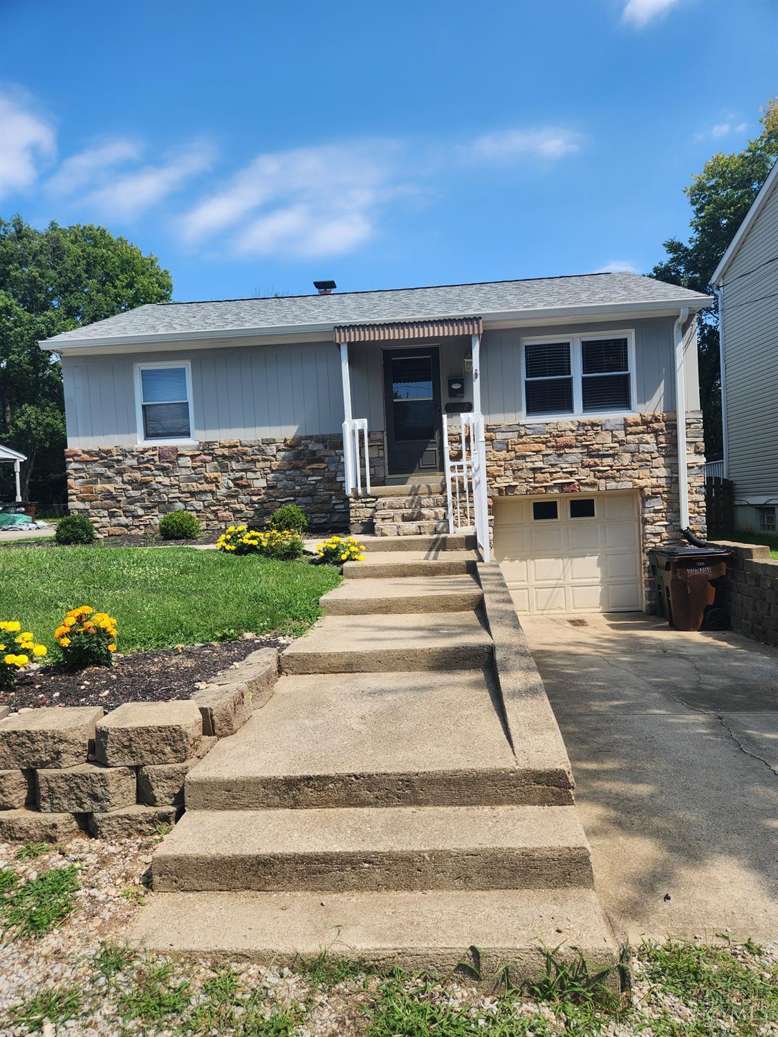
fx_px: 689
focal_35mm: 23
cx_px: 389
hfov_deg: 58.9
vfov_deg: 73.9
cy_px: 518
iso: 20
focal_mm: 5.4
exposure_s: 1/1022
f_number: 1.8
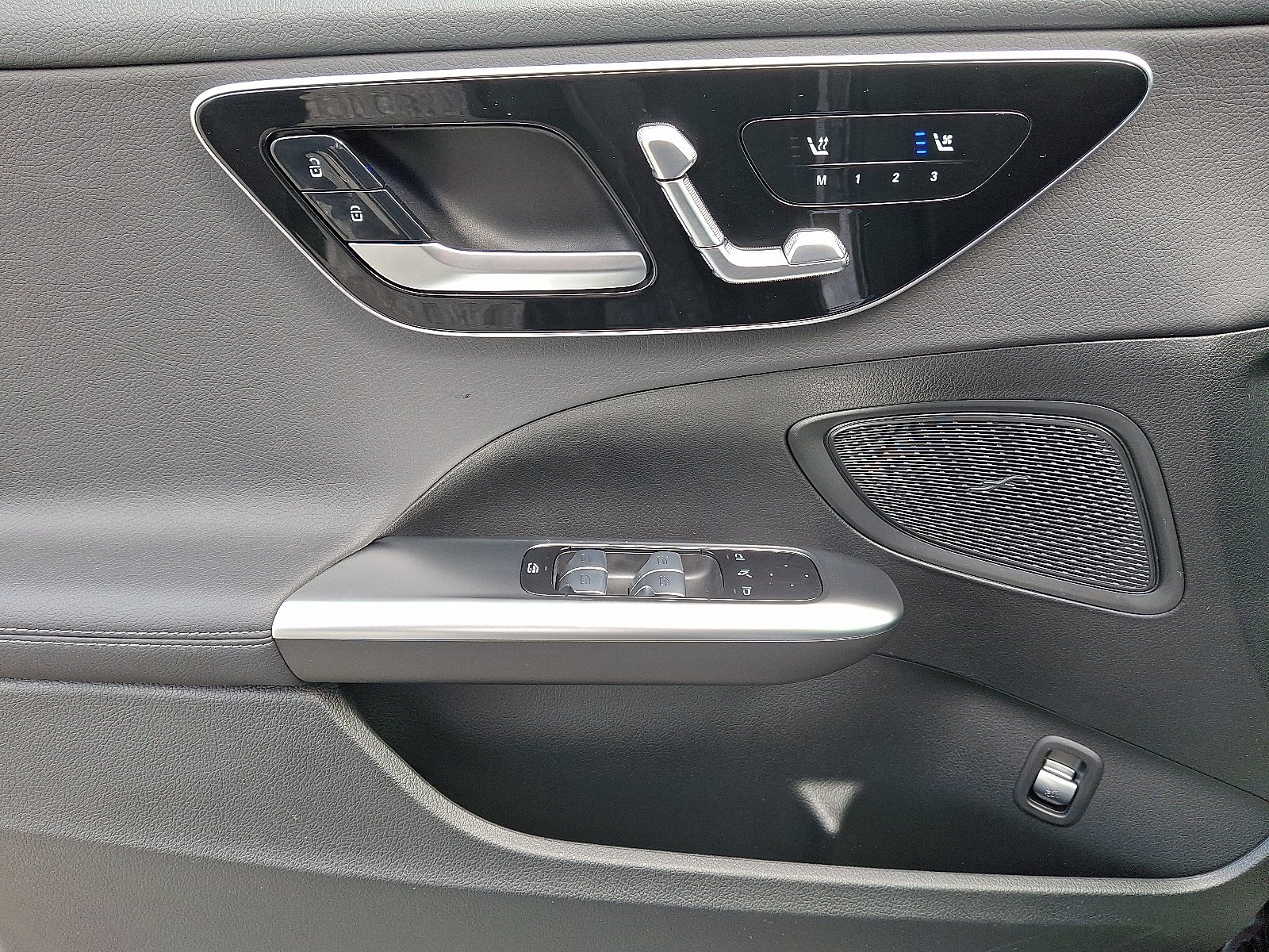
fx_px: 916
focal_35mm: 25
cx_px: 634
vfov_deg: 54.9
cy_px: 476
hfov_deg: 69.4
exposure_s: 1/120
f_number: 1.8
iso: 33
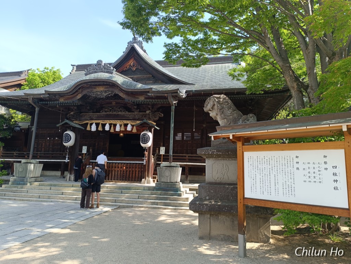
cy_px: 132
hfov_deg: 71.6
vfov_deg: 56.8
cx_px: 176
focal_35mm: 24
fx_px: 243
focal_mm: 6.14
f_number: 1.65
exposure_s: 1/117
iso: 50
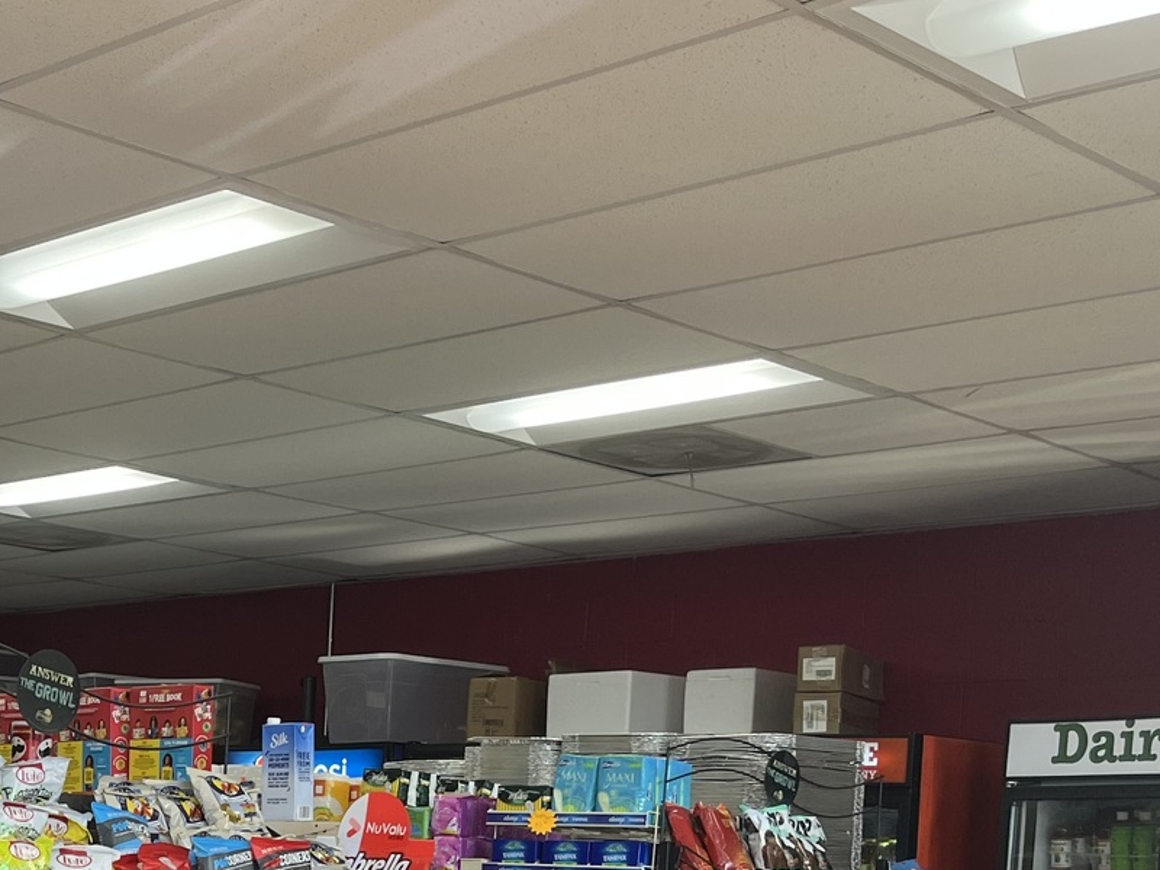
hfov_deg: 28.3
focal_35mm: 65
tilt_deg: -3.3
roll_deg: -2.7
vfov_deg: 21.5
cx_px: 46
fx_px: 2178
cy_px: 947
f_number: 1.6
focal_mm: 5.1
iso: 50
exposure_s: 1/172
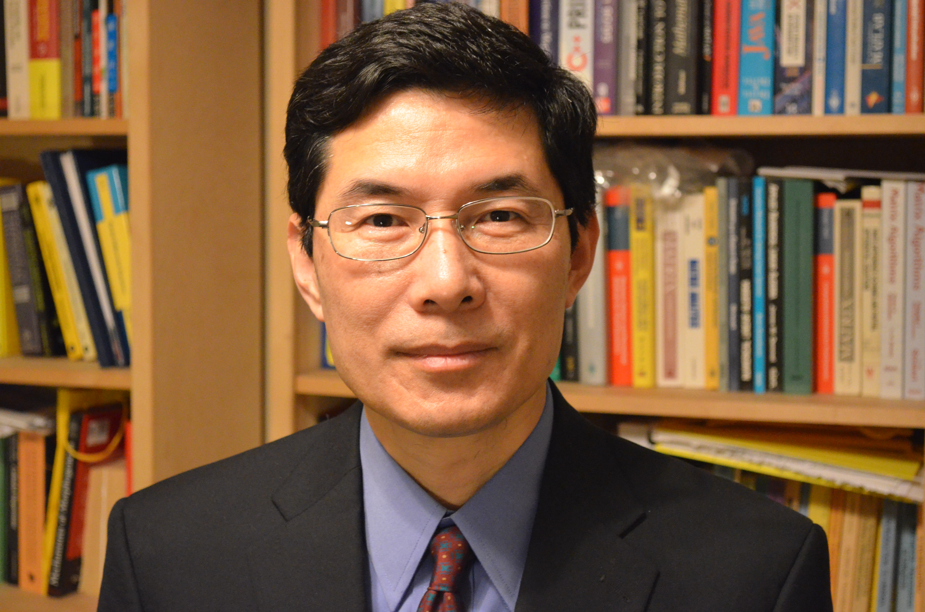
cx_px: 462
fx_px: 1769
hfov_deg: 29.3
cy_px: 306
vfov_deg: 19.6
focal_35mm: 69
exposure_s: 1/30
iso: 4500
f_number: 5.3
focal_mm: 46
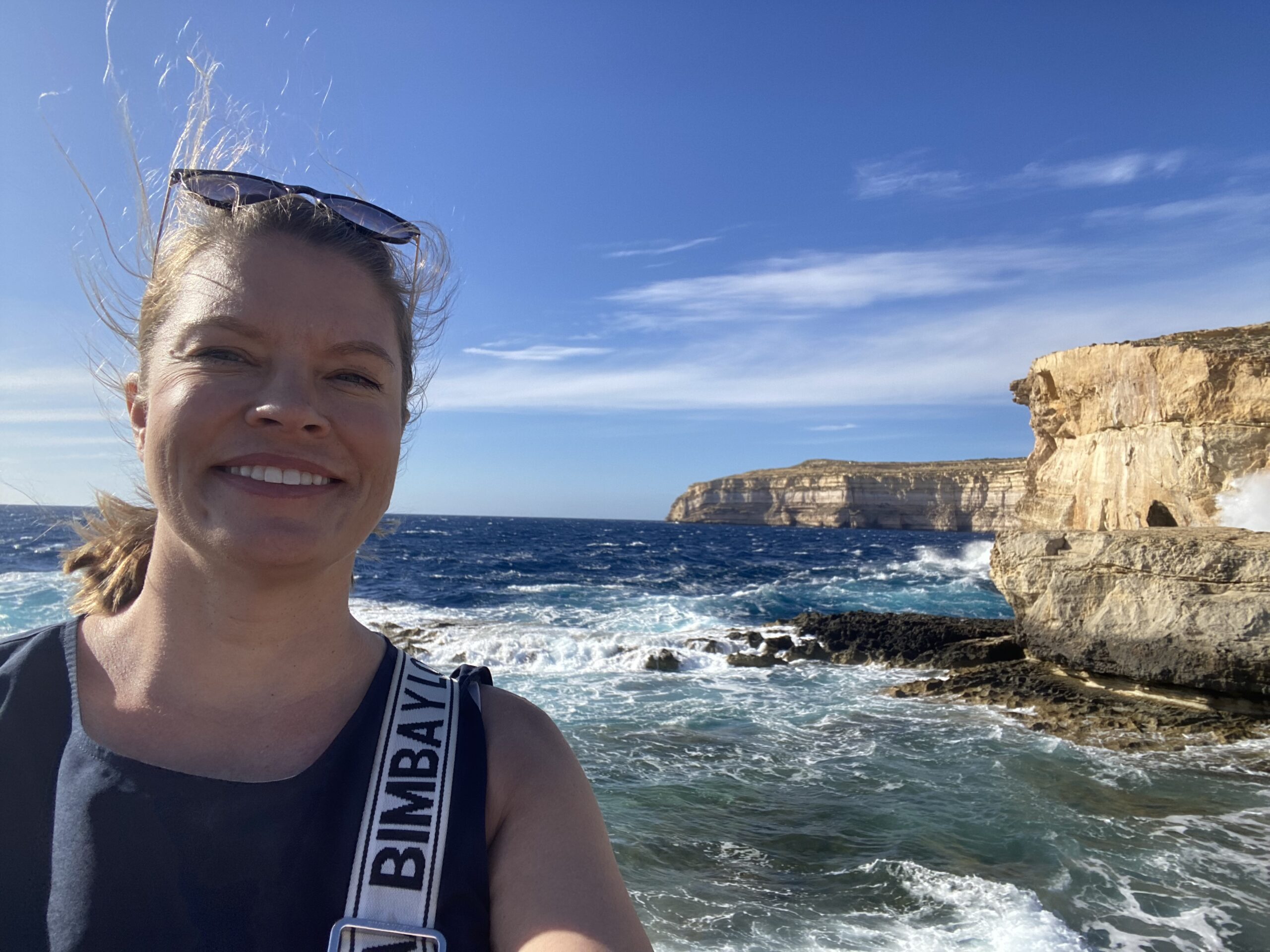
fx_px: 844
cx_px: 635
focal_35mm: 23
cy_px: 476
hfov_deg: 73.9
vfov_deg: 58.9
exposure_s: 1/885
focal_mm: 2.71
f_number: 2.2
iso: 25
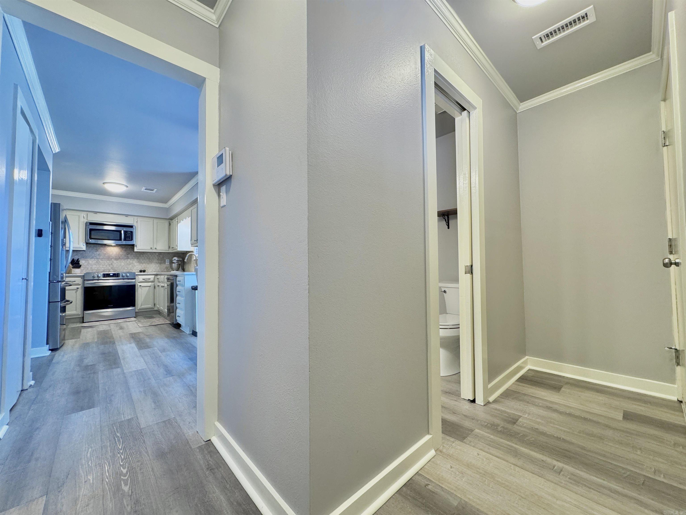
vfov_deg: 85.7
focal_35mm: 14
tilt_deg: +2.6
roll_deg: +0.5
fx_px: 277
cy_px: 258
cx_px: 343
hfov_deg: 102.1
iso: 250
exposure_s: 1/60
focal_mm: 2.22
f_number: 2.2
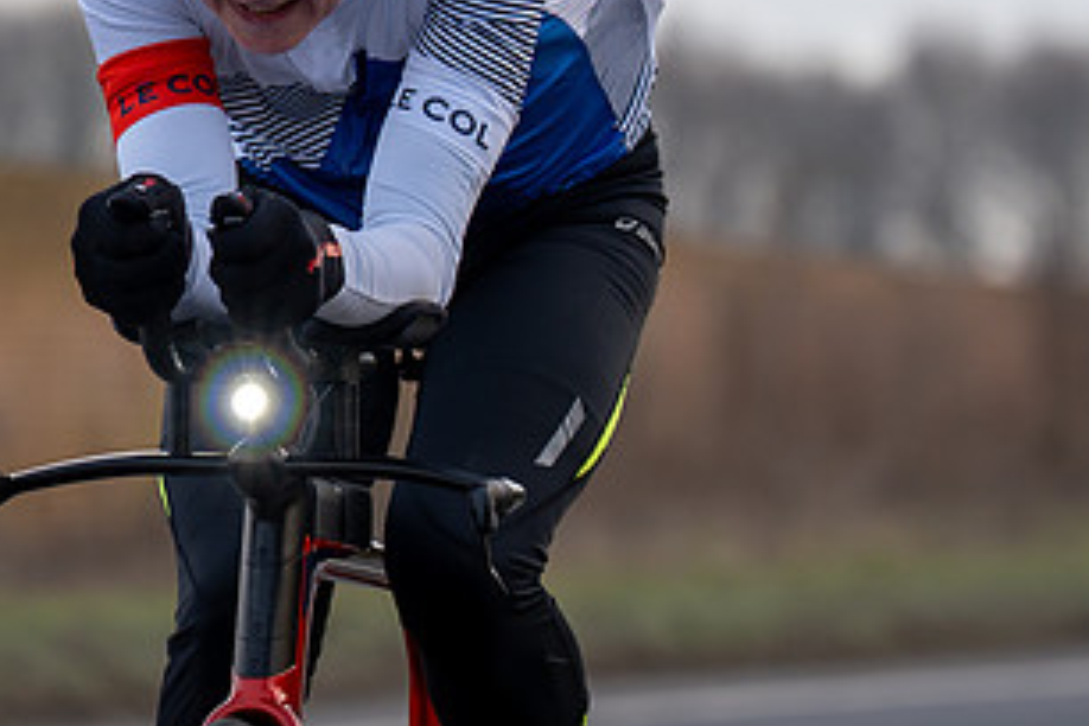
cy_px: 86
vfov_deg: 2.8
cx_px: 69
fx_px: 14821
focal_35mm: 490
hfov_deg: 4.2
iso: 125
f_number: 3.5
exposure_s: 1/800
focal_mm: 136
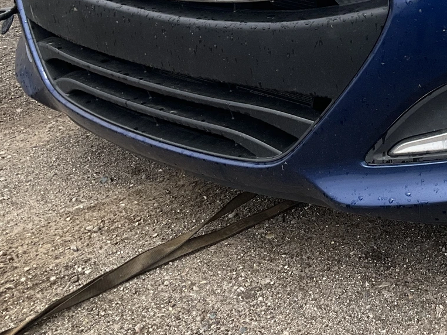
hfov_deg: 24.0
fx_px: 981
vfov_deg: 18.6
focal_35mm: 76
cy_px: -45
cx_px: 493
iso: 25
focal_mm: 3
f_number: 1.8
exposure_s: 1/1035
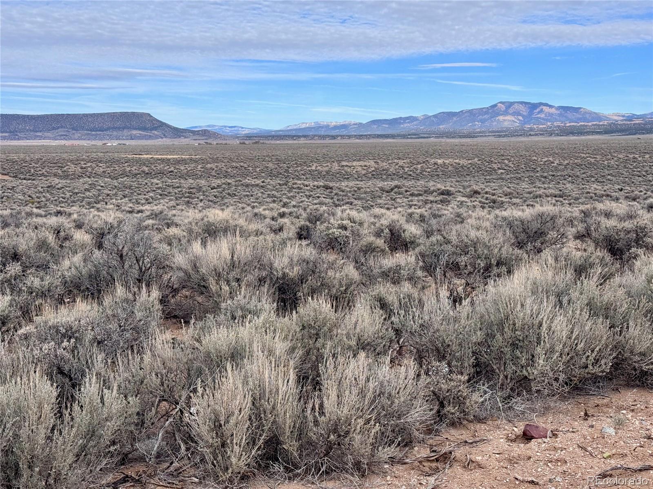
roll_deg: -0.6
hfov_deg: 39.7
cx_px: 326
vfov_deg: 30.3
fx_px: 905
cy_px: 244
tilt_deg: -7.1
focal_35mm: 48
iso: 64
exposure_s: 1/2833
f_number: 1.78
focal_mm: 6.76
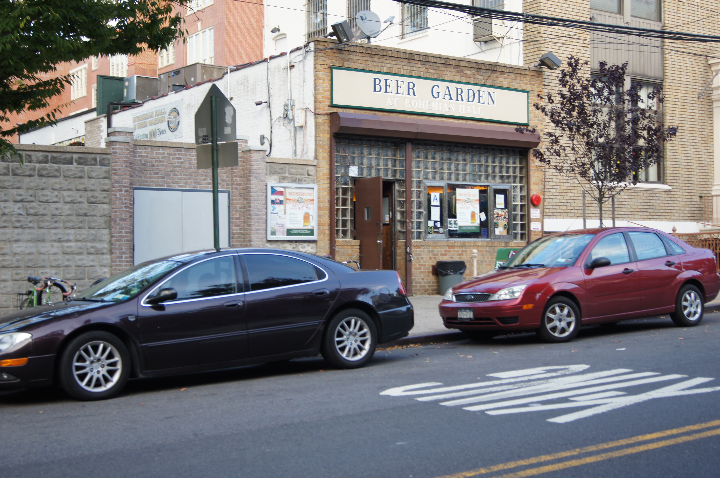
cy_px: 239
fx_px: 1049
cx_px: 360
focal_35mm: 52
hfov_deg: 37.9
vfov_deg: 25.7
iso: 100
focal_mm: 35
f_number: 5
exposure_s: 1/60
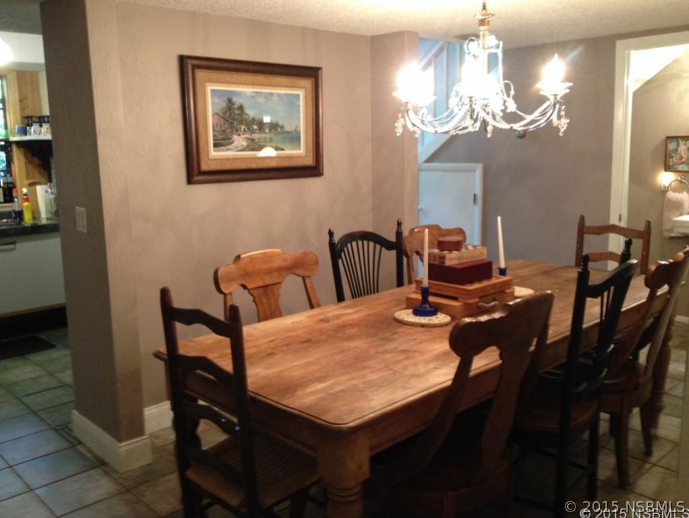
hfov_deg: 52.6
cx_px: 344
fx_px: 697
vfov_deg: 40.7
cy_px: 259
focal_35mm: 35
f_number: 2.4
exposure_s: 1/20
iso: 250
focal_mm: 4.28
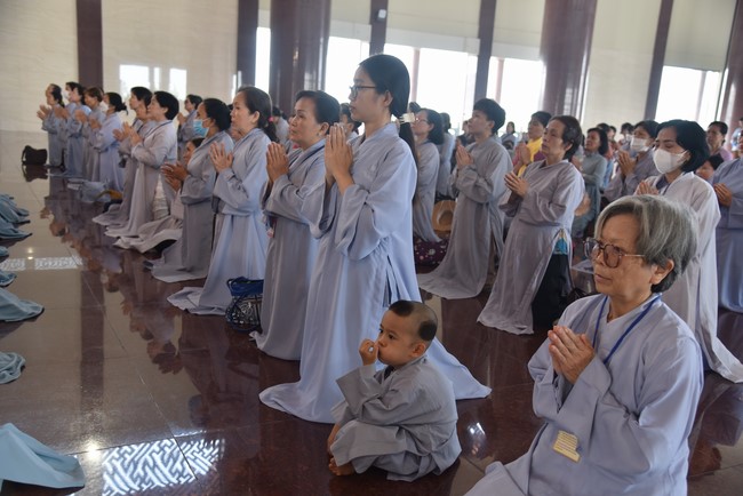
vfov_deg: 37.9
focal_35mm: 35
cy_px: 248
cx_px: 372
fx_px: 723
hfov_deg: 54.4
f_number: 4
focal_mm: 35
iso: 450
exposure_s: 1/60
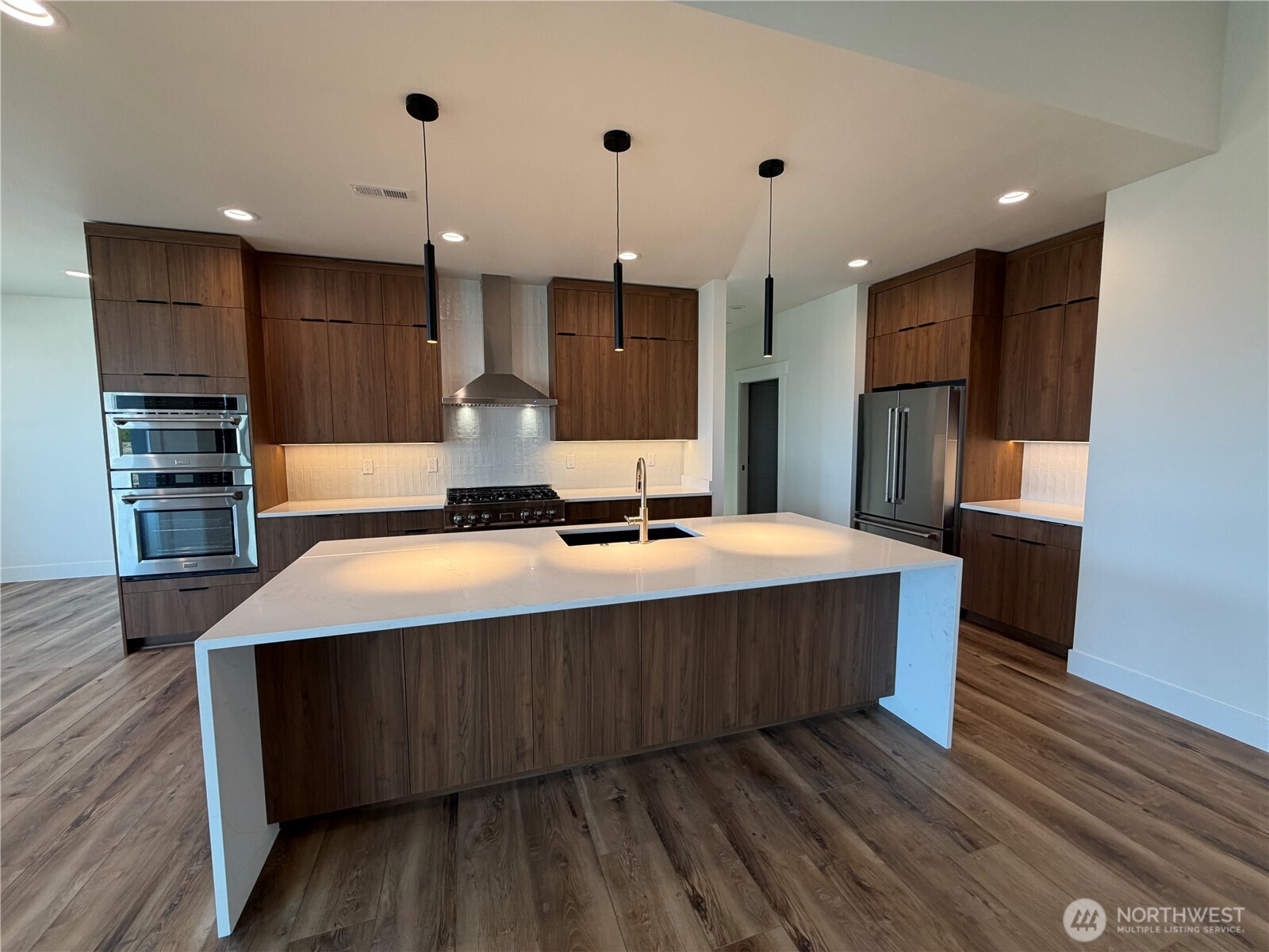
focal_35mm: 14
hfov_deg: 102.1
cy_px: 476
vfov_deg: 85.7
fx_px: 513
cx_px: 634
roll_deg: +0.2
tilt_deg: -4.9
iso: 160
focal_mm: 2.22
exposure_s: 1/120
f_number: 2.2
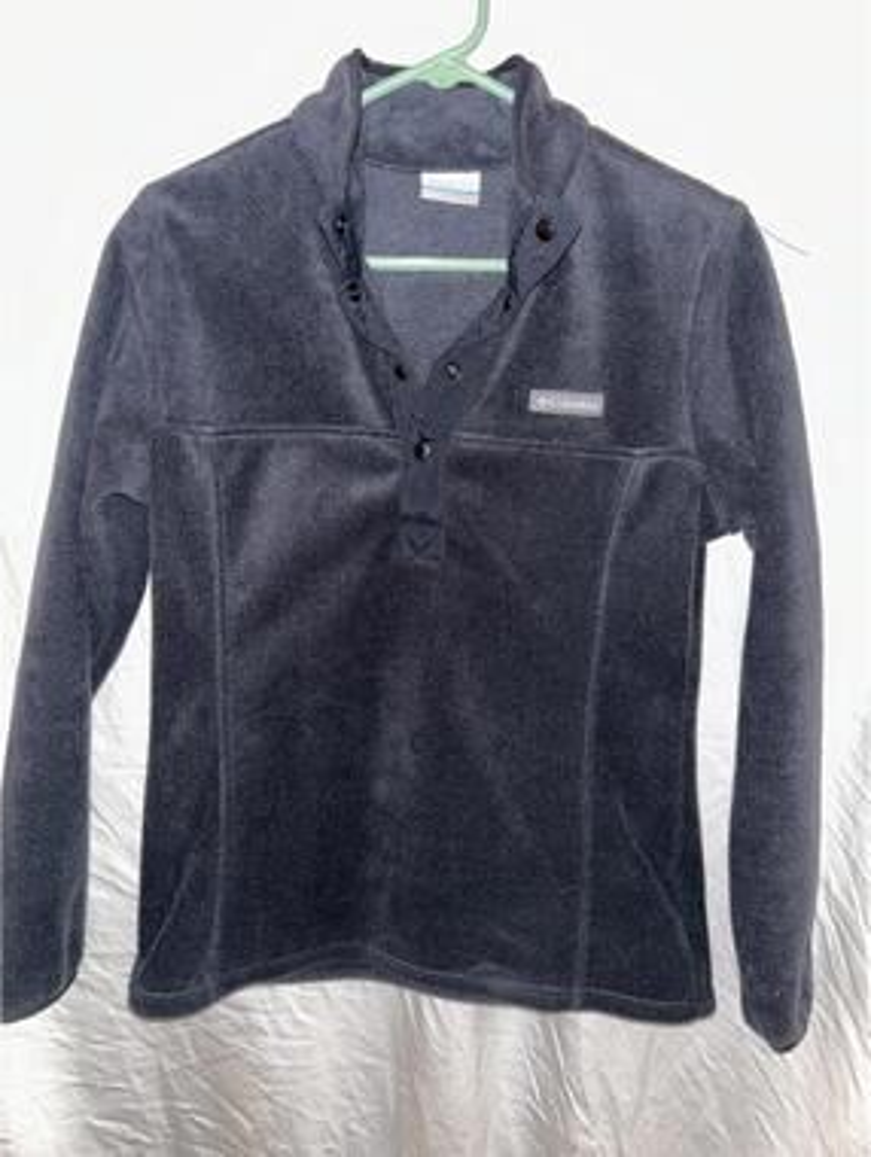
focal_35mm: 26
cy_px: 578
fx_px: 870
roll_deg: -1.4
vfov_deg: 67.2
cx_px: 436
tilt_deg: -14.5
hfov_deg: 53.2
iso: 40
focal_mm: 5.7
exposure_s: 1/4
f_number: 1.5
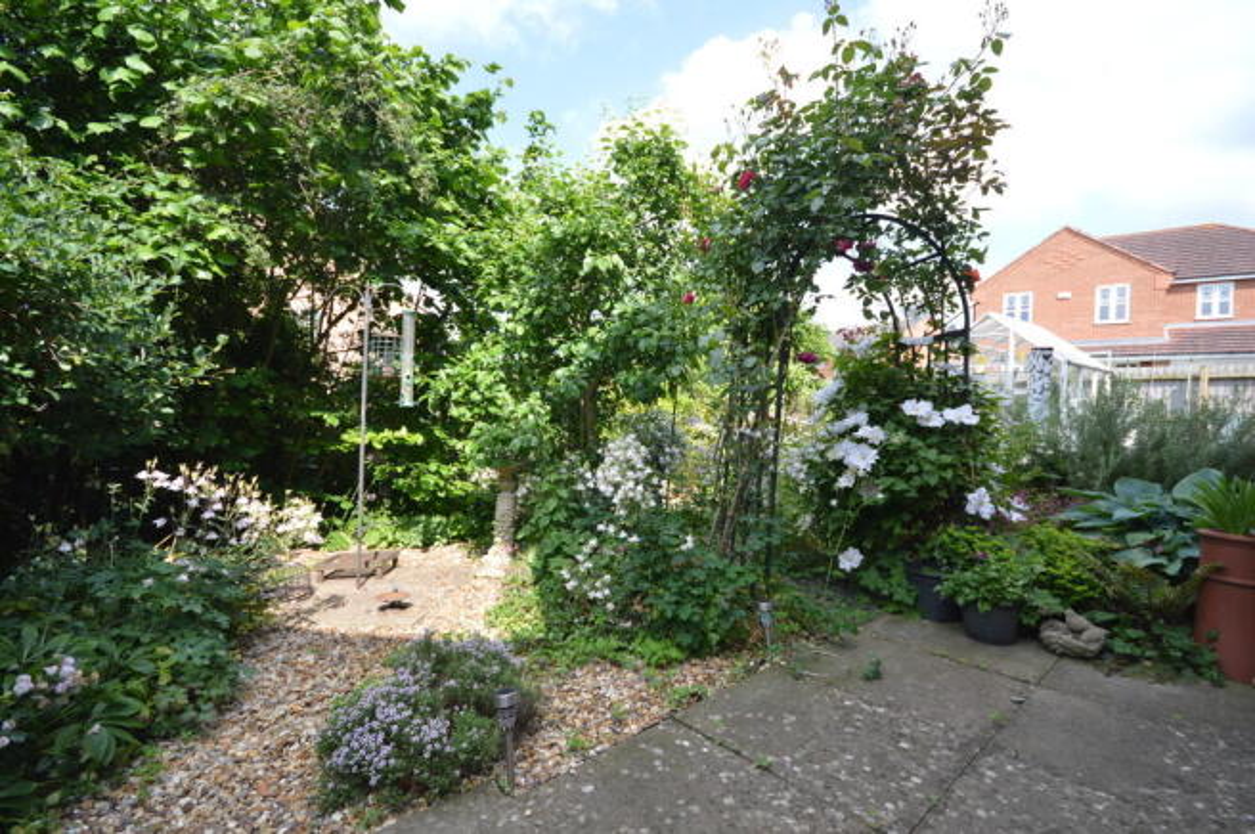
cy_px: 417
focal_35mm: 15
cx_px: 628
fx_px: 522
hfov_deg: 100.4
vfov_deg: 77.2
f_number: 5.6
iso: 140
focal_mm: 10
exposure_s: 1/125
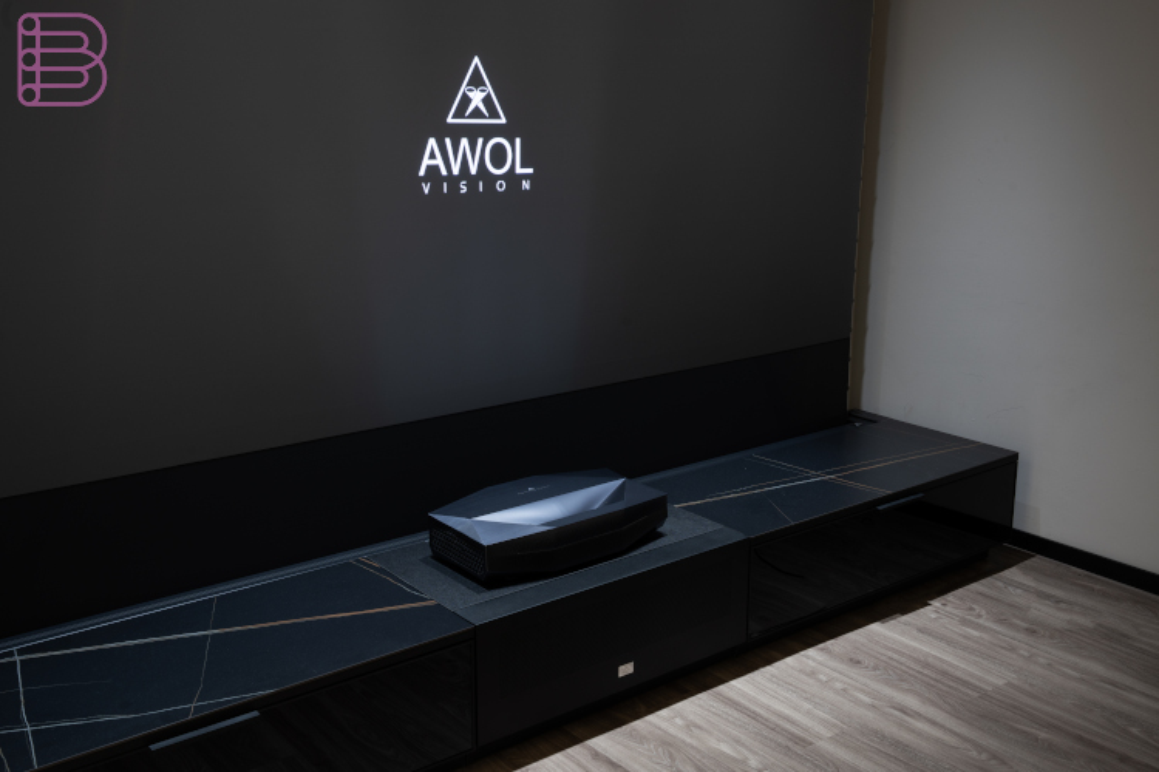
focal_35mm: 38
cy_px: 386
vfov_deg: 35.1
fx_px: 1223
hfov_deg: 50.7
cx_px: 580
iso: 100
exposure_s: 1/1.67
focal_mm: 38
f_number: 10
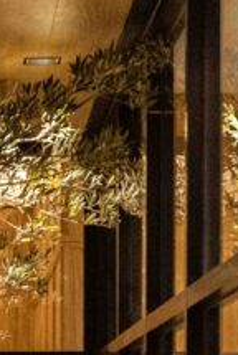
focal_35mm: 198
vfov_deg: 10.1
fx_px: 1957
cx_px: -293
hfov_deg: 6.7
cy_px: 515
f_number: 4
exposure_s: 1/160
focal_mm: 37
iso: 8000
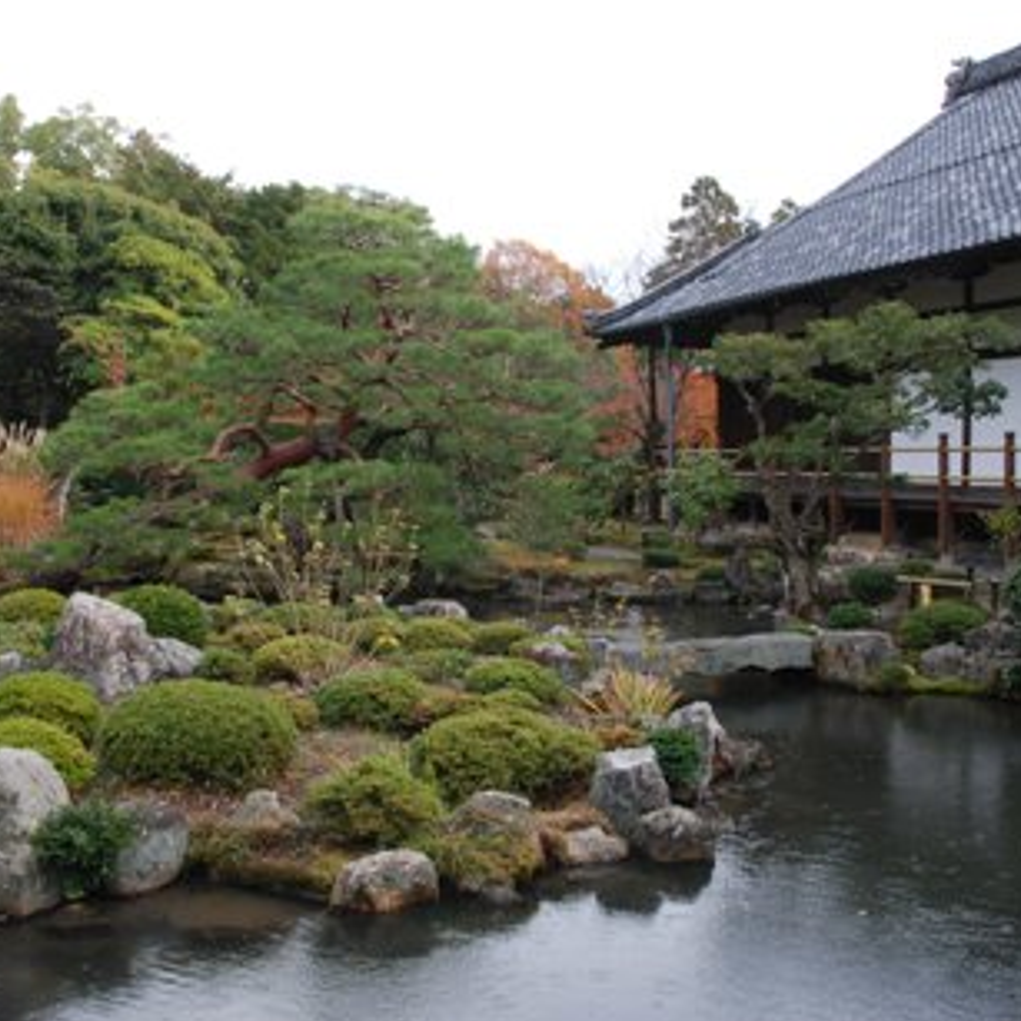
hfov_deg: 41.9
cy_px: 494
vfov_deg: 41.9
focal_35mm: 40
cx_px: 509
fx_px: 1335
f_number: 8
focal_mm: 20
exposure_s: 1/60
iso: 125
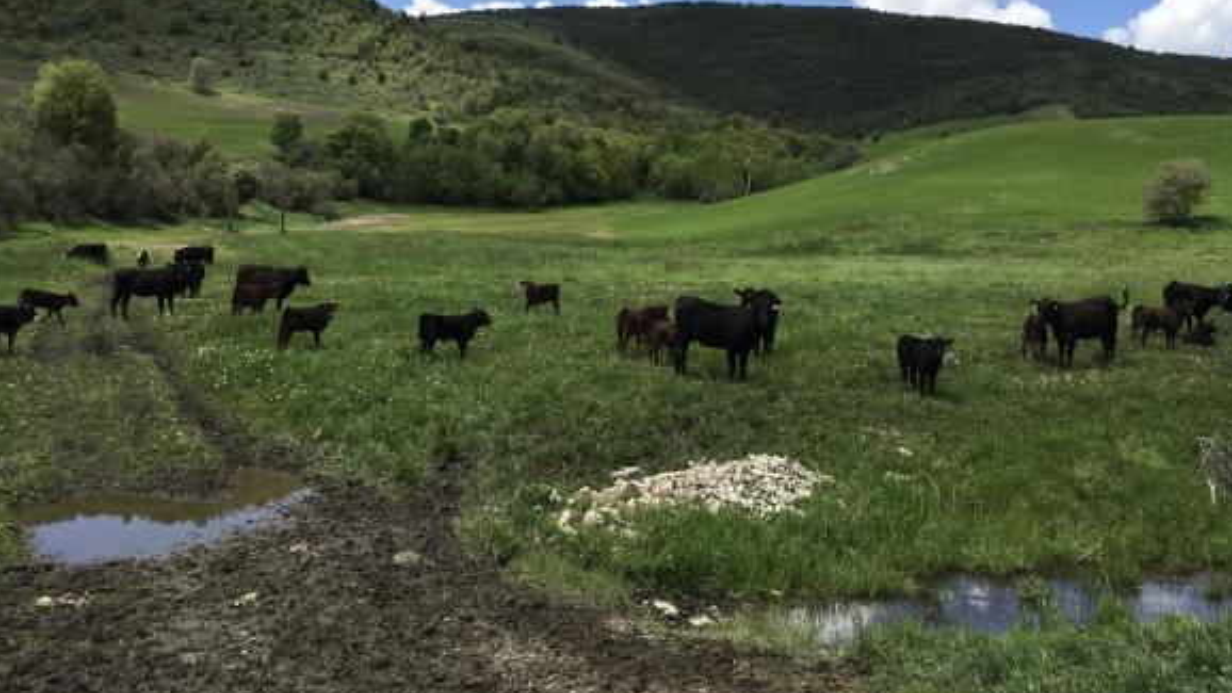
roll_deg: -2.0
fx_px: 1143
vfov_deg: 33.3
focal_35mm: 35
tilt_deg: +2.1
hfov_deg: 56.6
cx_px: 631
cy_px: 213
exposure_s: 1/1538
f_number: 2.2
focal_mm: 4.15
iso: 25
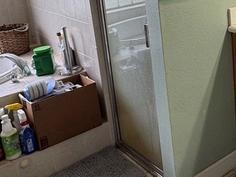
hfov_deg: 34.3
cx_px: 222
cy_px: 9
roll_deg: +3.9
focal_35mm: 52
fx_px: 354
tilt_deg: -13.1
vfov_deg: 26.8
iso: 125
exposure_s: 1/120
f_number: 2.2
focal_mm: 2.22
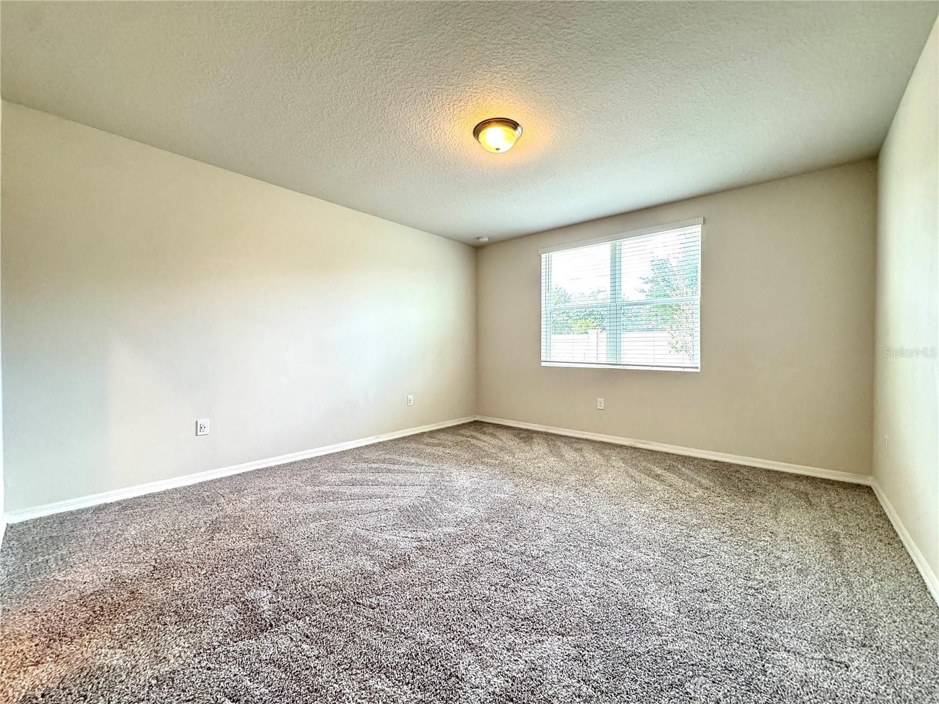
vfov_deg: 85.7
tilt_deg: -0.6
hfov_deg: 102.1
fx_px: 380
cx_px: 470
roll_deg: -0.2
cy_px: 352
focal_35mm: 14
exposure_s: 1/120
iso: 320
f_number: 2.2
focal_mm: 2.22
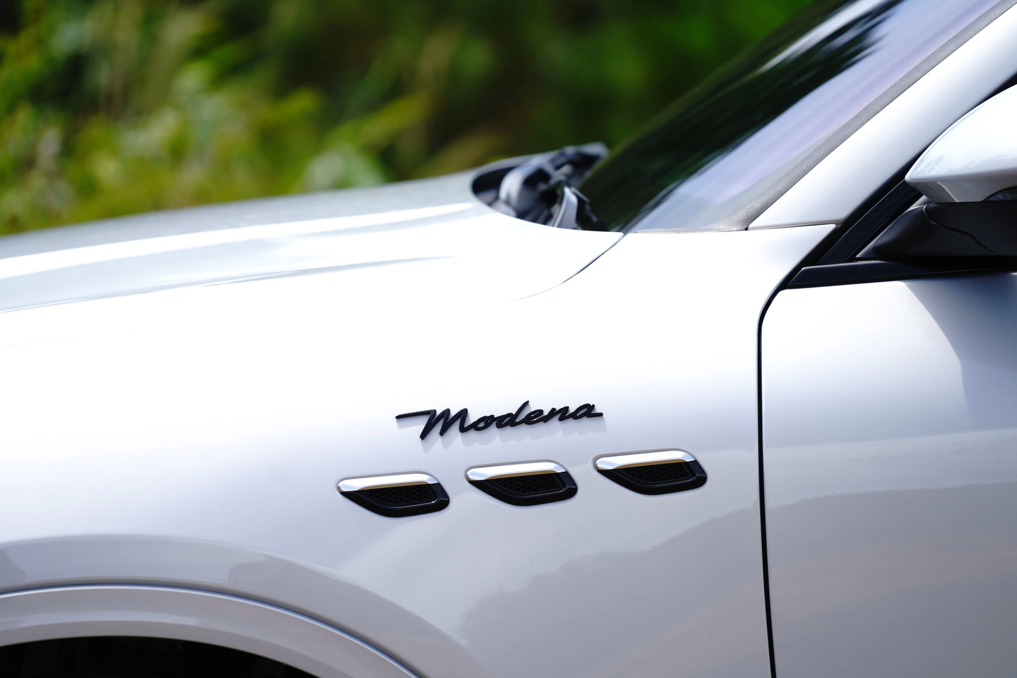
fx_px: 5650
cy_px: 339
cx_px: 508
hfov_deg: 10.3
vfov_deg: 6.9
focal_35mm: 200
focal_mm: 200
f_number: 4
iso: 100
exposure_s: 1/500
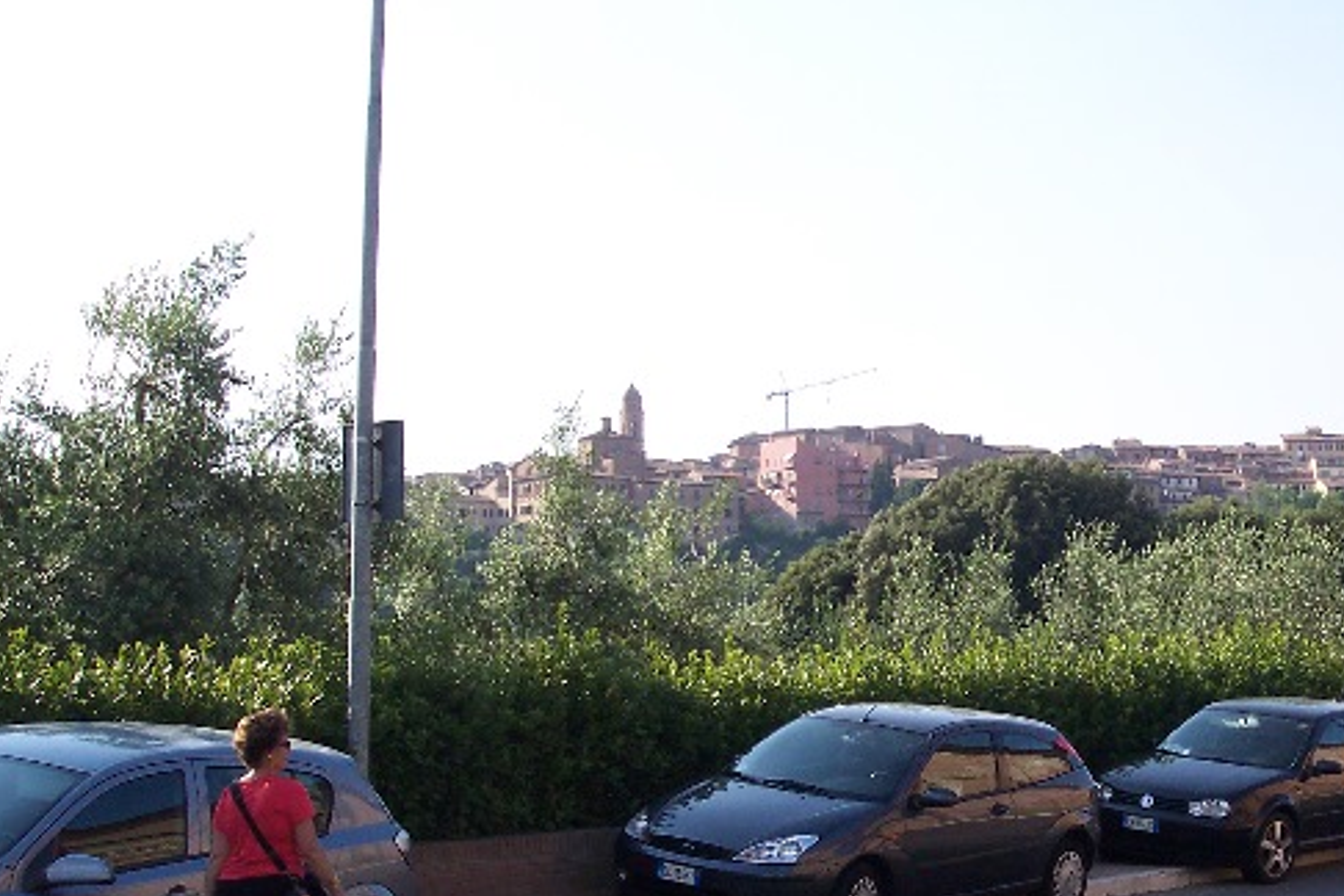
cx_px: 982
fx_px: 2426
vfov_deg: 20.9
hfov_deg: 30.5
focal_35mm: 65
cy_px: 467
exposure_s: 1/500
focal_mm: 8
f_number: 4.8
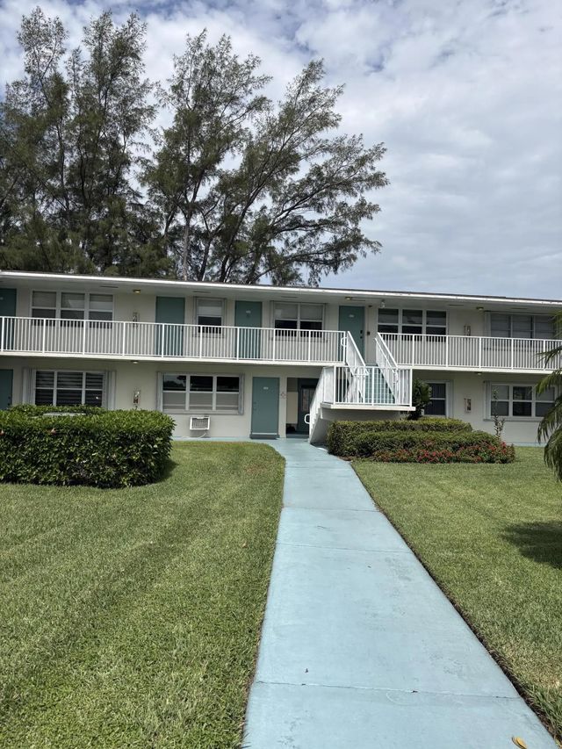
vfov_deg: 67.3
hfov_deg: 53.1
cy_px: 374
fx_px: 563
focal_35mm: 26
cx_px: 281
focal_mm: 5.96
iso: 50
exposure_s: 1/5814
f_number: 1.6
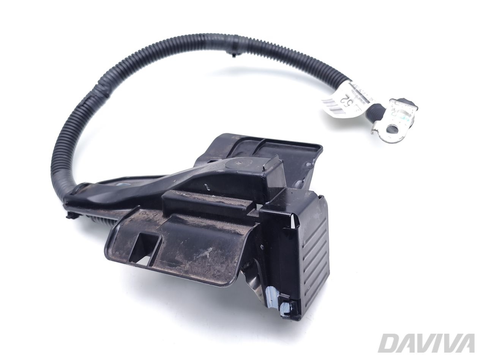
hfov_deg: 60.0
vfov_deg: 46.8
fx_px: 421
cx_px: 243
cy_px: 182
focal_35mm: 30
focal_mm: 6.19
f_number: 1.65
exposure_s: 1/100
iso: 100
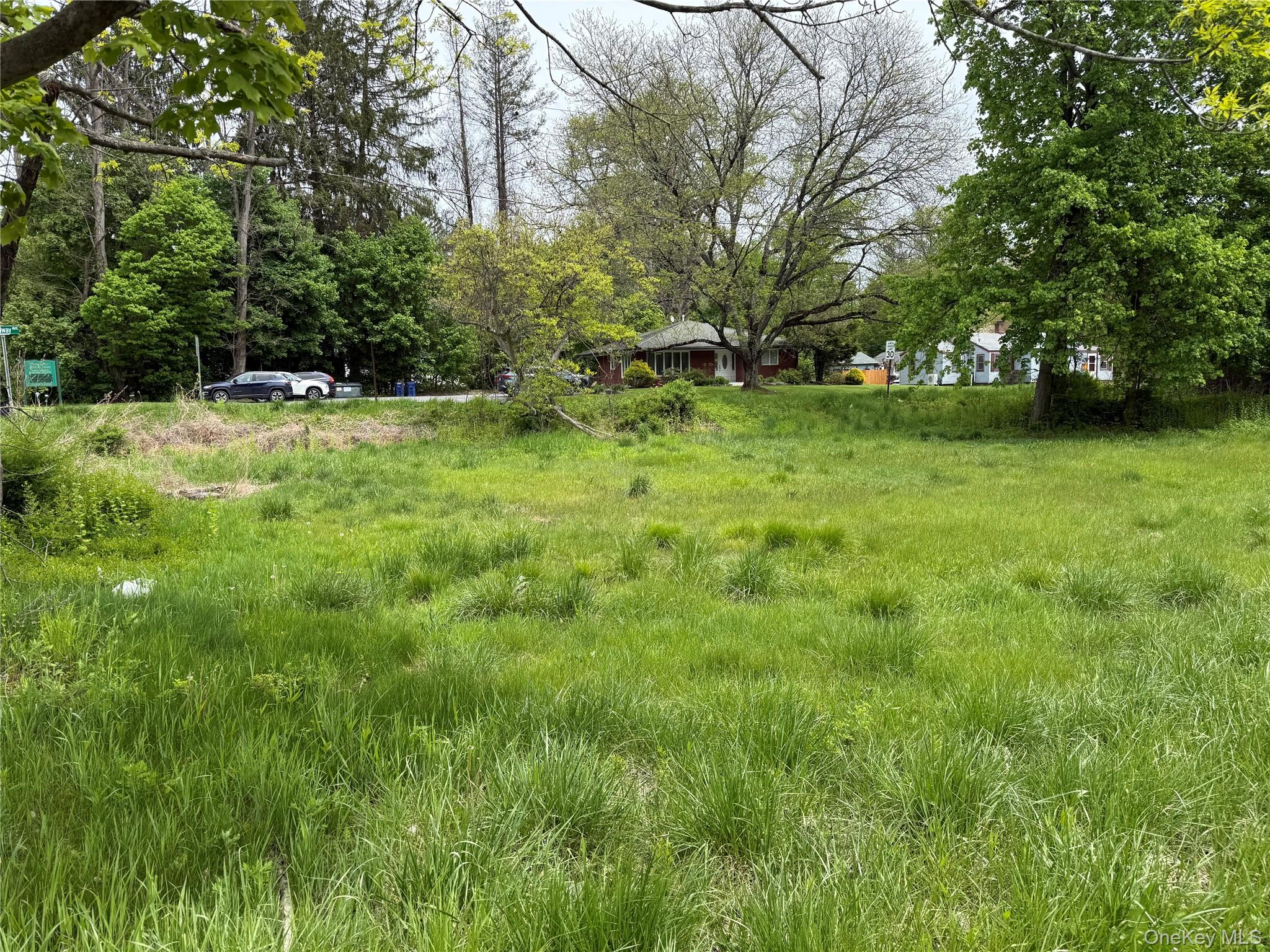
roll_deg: +0.9
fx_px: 881
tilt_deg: -4.4
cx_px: 635
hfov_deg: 71.6
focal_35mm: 24
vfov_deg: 56.8
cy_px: 476
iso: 80
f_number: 1.78
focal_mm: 6.76
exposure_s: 1/2169
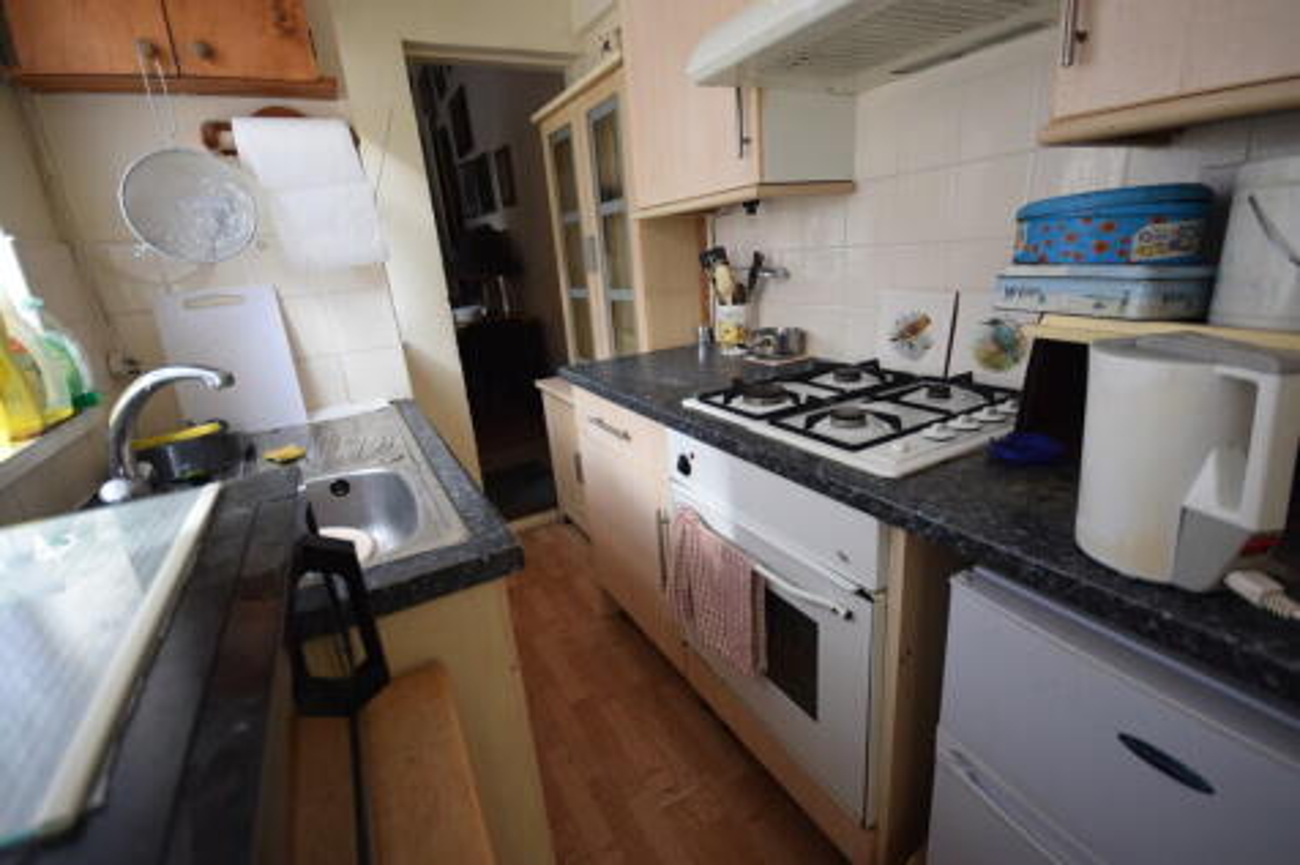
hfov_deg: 100.4
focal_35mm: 15
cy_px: 432
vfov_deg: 77.3
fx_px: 541
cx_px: 650
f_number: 4
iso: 500
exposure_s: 1/60
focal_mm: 10
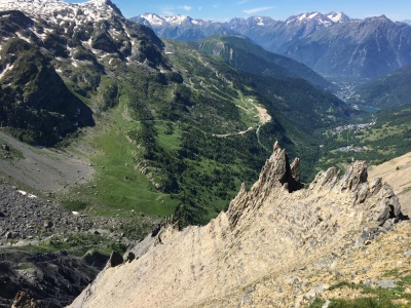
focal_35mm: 29
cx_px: 206
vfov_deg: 48.2
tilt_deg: -20.8
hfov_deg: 61.7
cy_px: 154
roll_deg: -1.1
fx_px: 344
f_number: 2.2
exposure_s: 1/1350
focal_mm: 4.15
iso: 25
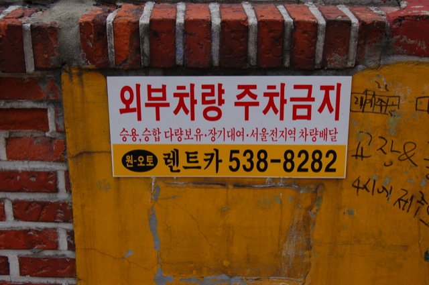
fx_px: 625
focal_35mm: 52
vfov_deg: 25.7
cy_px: 142
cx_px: 214
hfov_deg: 37.9
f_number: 9
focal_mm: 35
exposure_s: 1/320
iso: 400
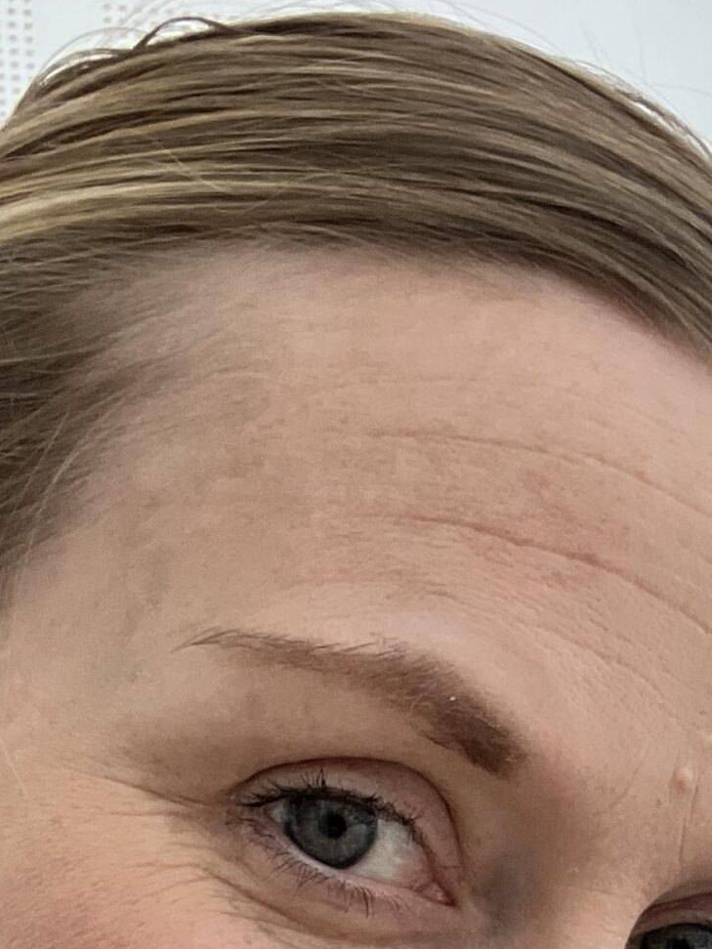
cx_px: 767
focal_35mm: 79
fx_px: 2167
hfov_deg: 18.0
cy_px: 1176
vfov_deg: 22.5
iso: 125
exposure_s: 1/60
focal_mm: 2.71
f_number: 2.2
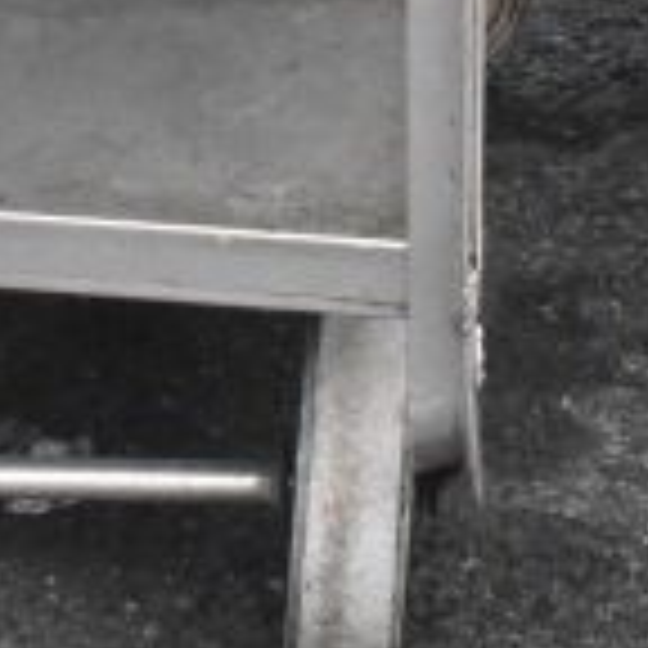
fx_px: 4130
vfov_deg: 8.6
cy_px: -587
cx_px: 346
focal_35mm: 195
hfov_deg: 9.0
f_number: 14
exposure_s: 1/800
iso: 6400
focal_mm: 24
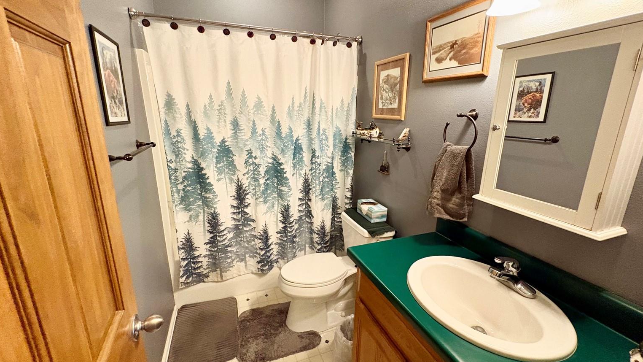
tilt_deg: -14.3
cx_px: 322
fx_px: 273
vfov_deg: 67.1
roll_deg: -0.2
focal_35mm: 16
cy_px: 179
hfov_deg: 99.4
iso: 800
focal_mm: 2.22
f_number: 2.2
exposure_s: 1/60
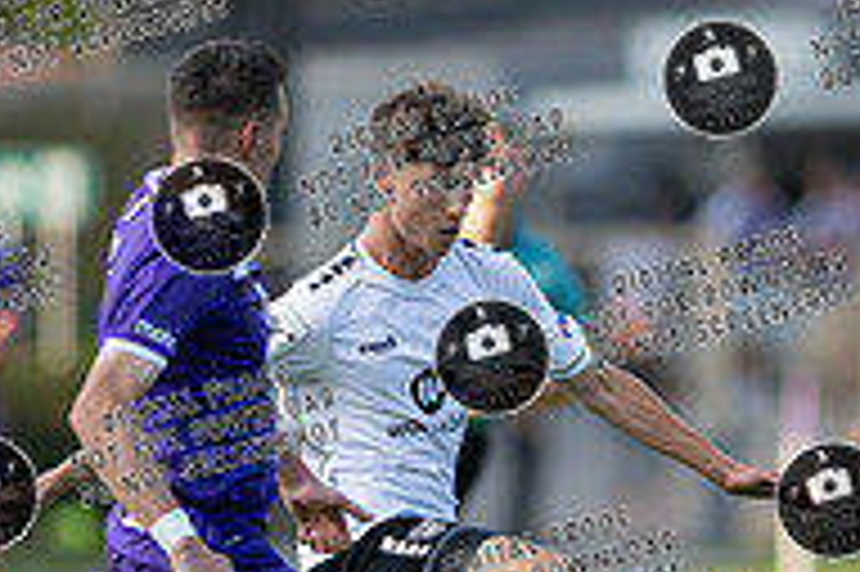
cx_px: 567
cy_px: 468
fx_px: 21720
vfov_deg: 1.5
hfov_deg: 2.3
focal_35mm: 910
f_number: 3.2
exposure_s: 1/1600
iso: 500
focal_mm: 300
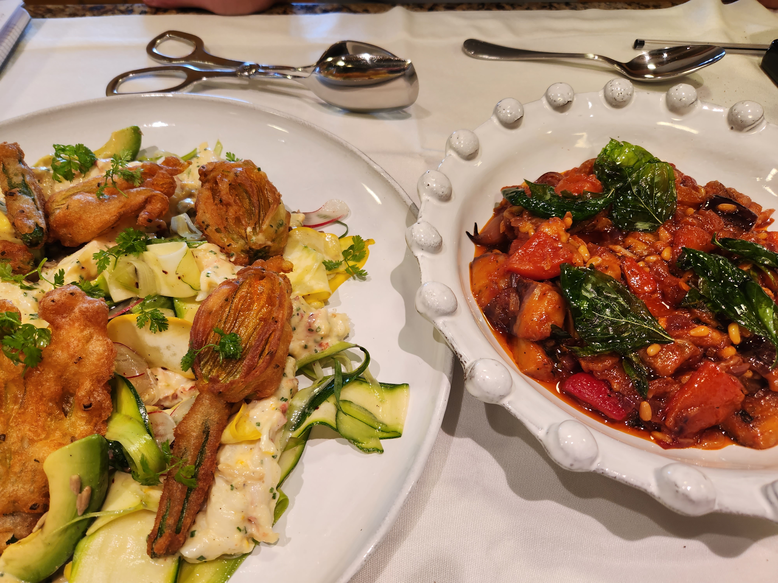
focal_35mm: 23
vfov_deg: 58.9
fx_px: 517
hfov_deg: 73.9
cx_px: 389
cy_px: 292
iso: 100
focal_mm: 5.4
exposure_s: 1/100
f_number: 1.8
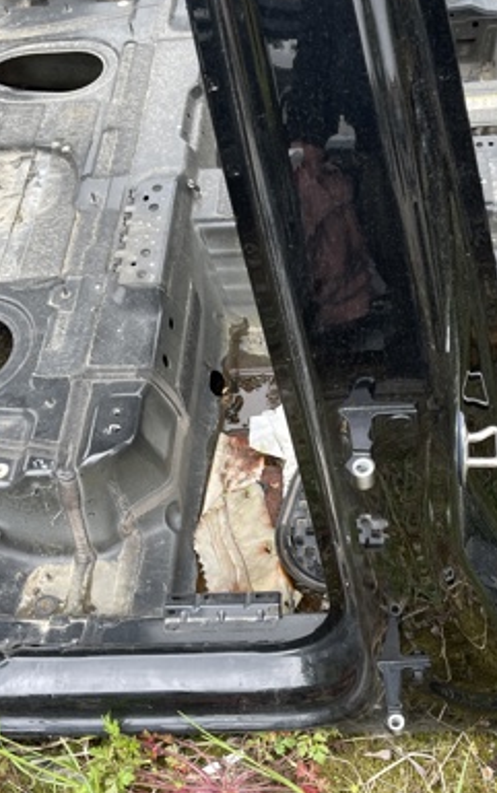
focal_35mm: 44
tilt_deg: -49.9
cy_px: 365
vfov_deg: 45.2
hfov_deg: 29.2
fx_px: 952
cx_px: 305
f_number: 1.6
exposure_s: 1/181
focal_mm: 5.1
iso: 32
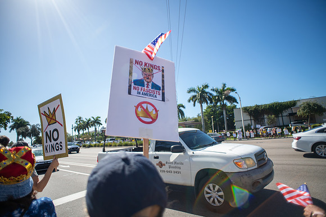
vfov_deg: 62.0
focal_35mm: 20
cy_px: 108
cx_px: 163
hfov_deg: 84.0
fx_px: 181
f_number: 6.3
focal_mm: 20
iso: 64
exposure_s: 1/500
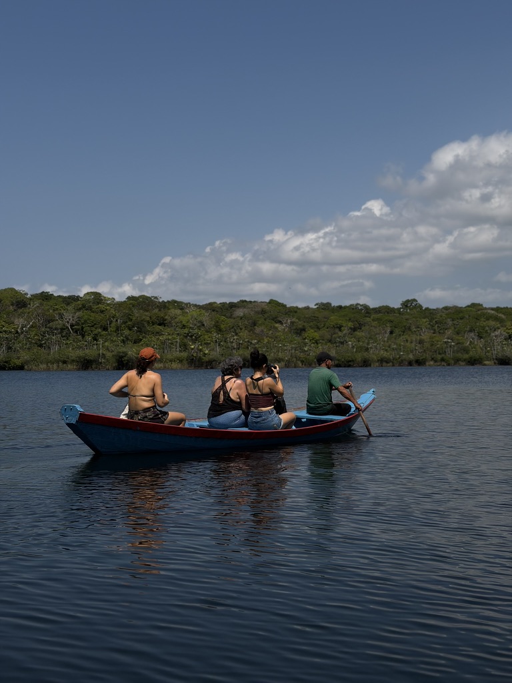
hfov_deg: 28.0
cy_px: 342
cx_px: 256
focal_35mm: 52
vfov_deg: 36.8
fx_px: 1025
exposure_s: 1/5348
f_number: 1.6
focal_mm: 5.96
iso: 40
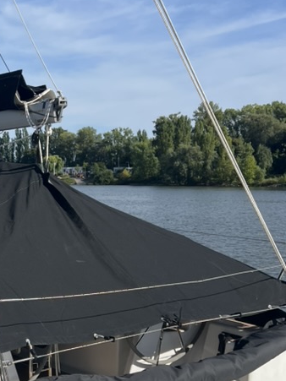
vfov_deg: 32.5
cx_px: -12
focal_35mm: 59
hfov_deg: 23.6
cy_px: 248
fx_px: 650
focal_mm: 5.7
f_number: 1.5
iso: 50
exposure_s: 1/5319
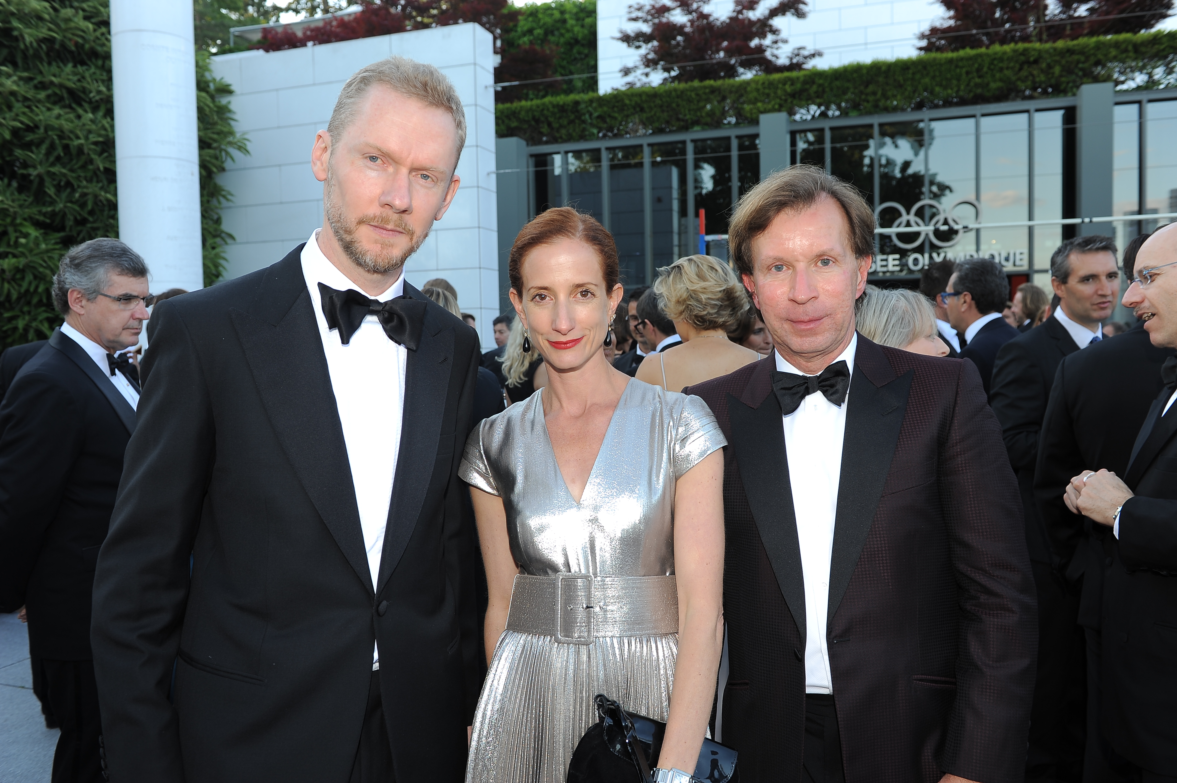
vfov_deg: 44.9
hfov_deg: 63.7
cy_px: 392
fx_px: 948
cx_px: 588
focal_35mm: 29
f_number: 5.6
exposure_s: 1/50
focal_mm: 29
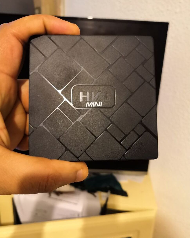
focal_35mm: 29
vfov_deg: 60.4
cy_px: 123
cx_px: 95
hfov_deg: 50.0
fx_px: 204
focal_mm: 3.95
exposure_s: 1/24
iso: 800
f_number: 1.8
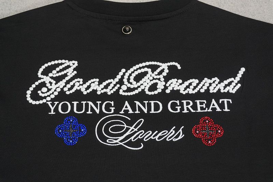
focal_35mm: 66
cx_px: 136
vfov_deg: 20.6
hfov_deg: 30.5
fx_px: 500
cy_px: 91
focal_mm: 44
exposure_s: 1/160
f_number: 8
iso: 1000
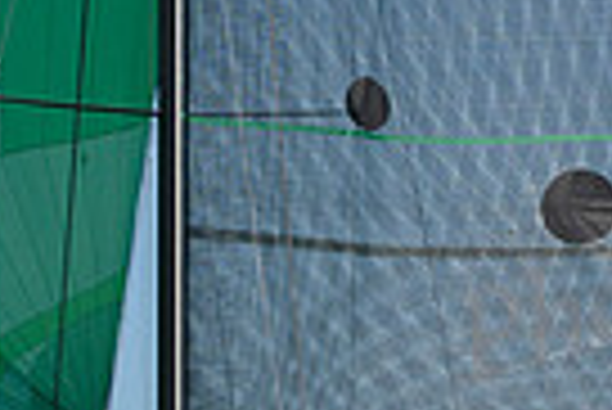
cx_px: 230
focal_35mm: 299
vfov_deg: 4.6
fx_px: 5088
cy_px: 561
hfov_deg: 6.9
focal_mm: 70
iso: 280
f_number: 9
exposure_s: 1/1250
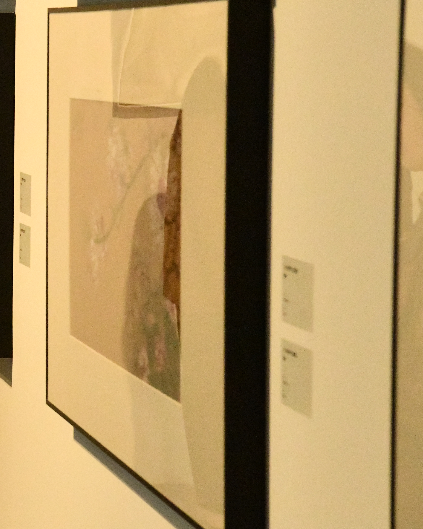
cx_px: -191
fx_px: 2426
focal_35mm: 155
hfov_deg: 9.7
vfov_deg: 12.4
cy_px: 196
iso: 12800
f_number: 10
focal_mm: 70
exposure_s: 1/400
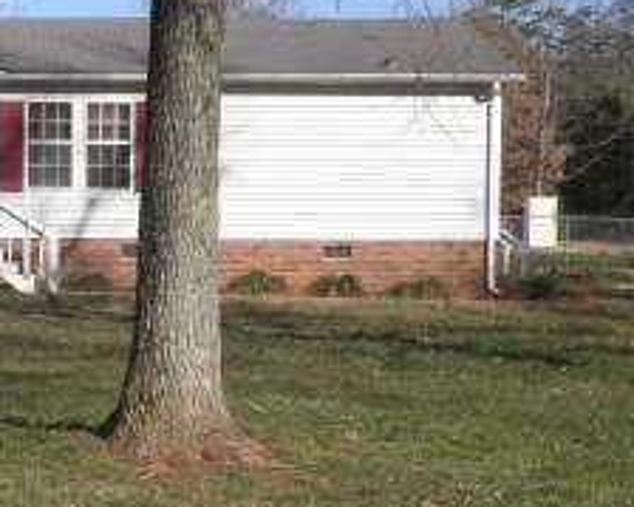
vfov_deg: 12.8
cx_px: -204
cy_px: 323
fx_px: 2251
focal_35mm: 120
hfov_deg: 15.2
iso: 64
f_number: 10.1
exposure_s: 1/100
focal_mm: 7.6
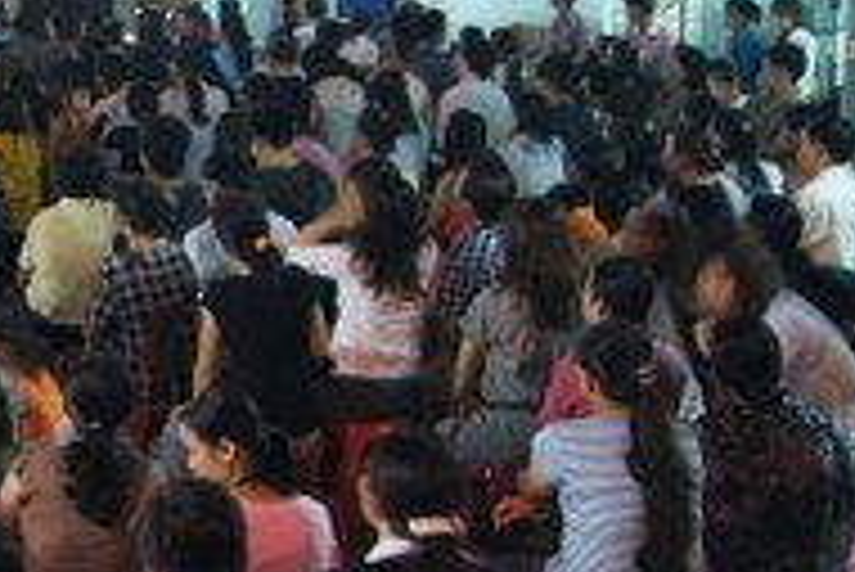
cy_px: 207
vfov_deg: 17.5
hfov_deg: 24.0
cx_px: -122
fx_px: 1854
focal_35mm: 78
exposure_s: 1/2
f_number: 3.5
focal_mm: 18
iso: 400
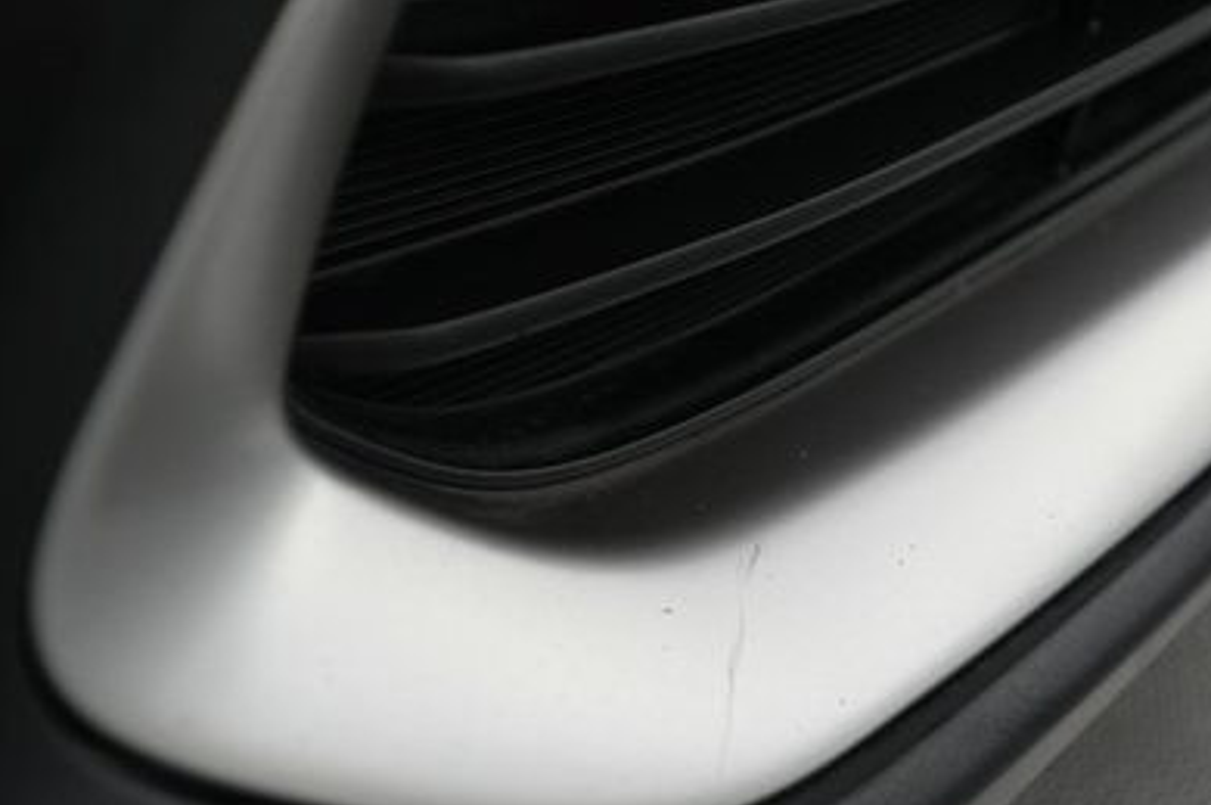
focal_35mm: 46
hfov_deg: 41.3
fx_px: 1545
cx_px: 935
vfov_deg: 28.9
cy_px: 559
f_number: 4.5
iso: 1600
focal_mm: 28
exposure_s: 1/100
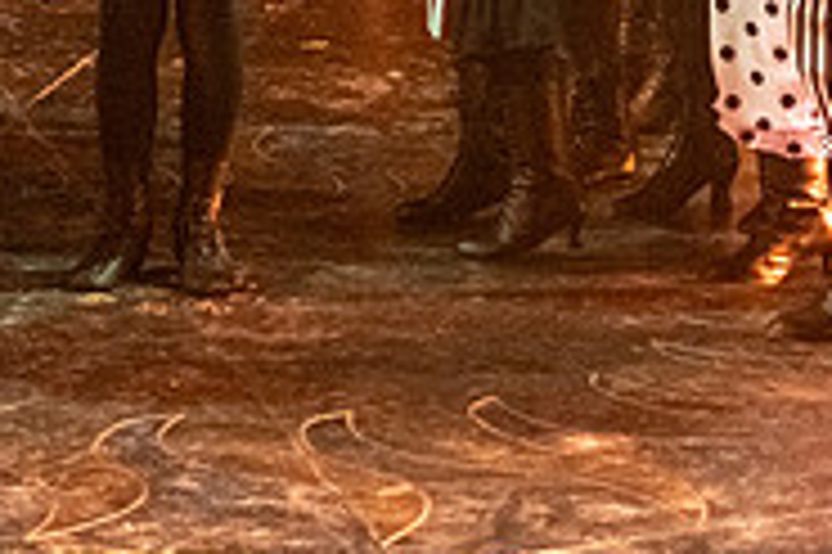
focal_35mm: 205
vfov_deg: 6.6
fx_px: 4733
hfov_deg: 10.0
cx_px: 111
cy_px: -373
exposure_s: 1/125
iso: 3200
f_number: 1.6
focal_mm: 35
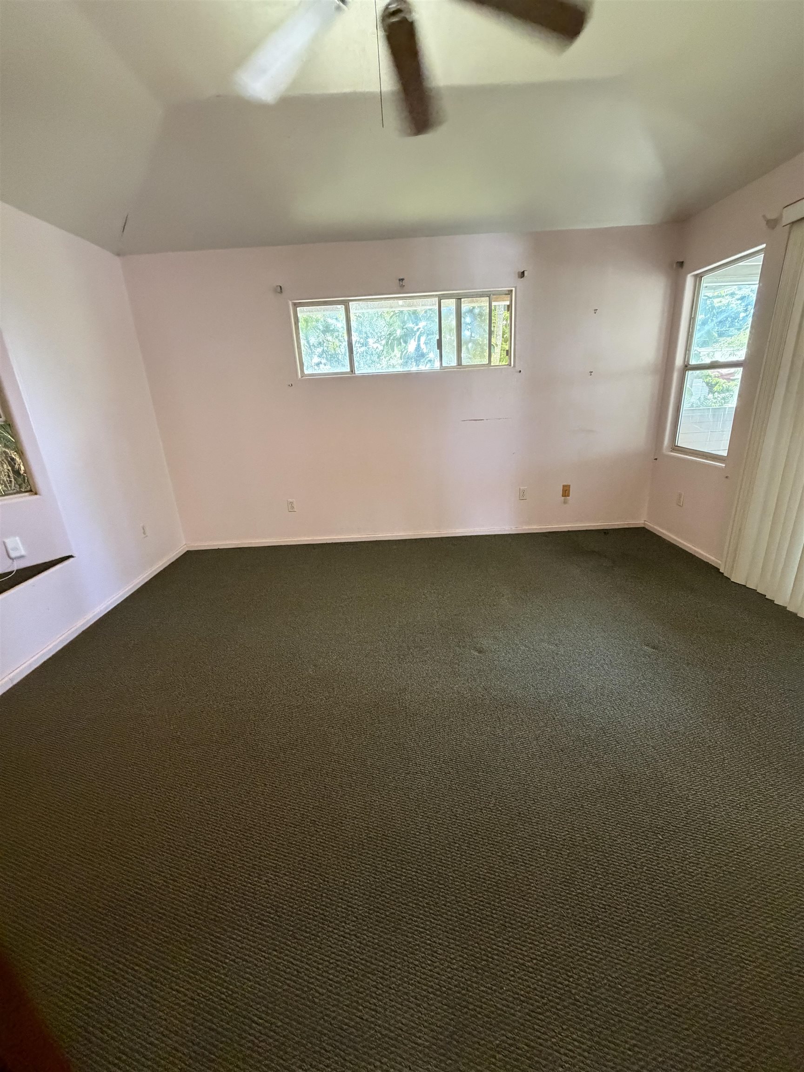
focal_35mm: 14
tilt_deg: -18.8
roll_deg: +2.9
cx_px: 402
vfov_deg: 102.1
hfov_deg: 85.7
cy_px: 536
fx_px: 434
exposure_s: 1/60
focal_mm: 2.22
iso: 640
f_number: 2.2
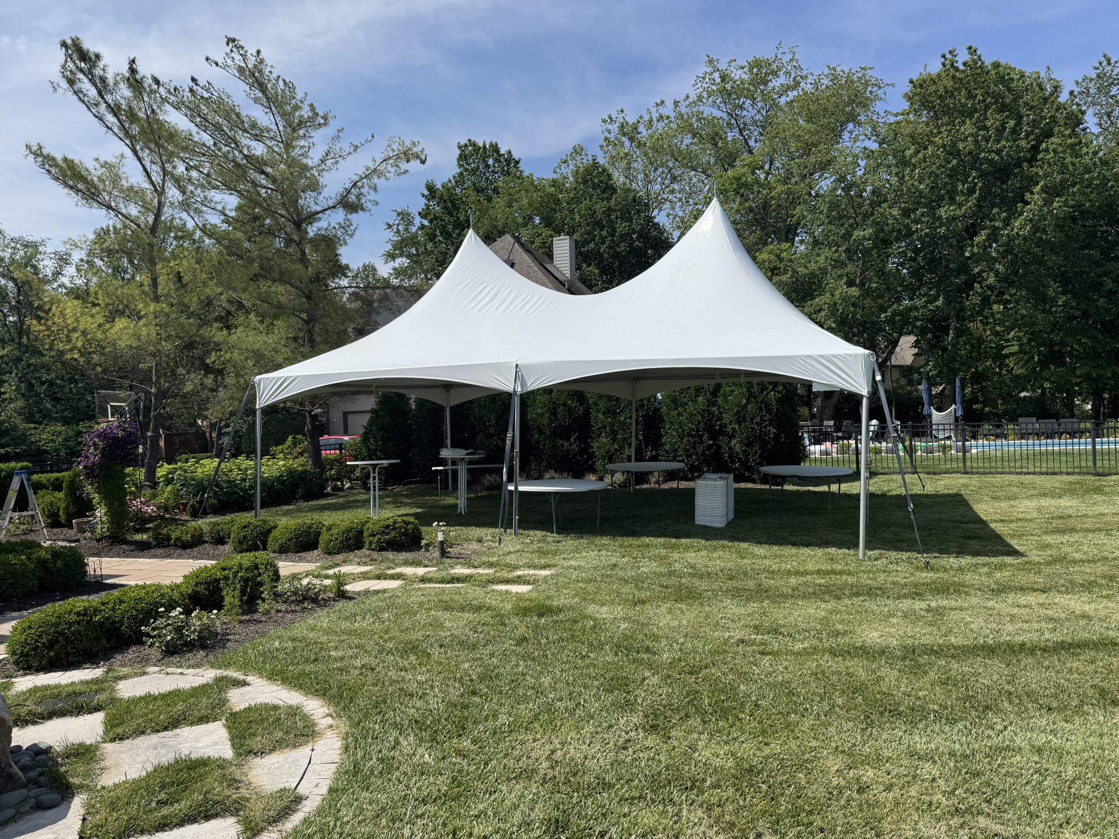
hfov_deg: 71.6
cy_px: 420
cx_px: 560
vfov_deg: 56.8
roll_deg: -1.7
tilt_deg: +2.5
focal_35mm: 24
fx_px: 776
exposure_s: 1/5348
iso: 80
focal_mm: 6.76
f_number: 1.78
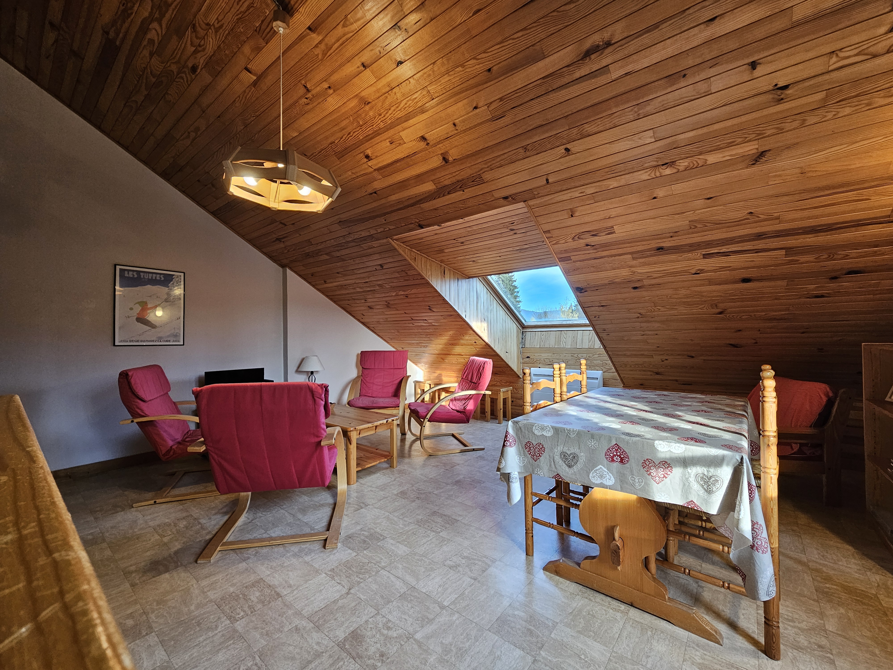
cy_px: 335
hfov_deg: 106.2
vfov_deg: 89.9
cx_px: 446
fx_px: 335
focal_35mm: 13
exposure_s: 1/50
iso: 125
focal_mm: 2.2
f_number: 2.2
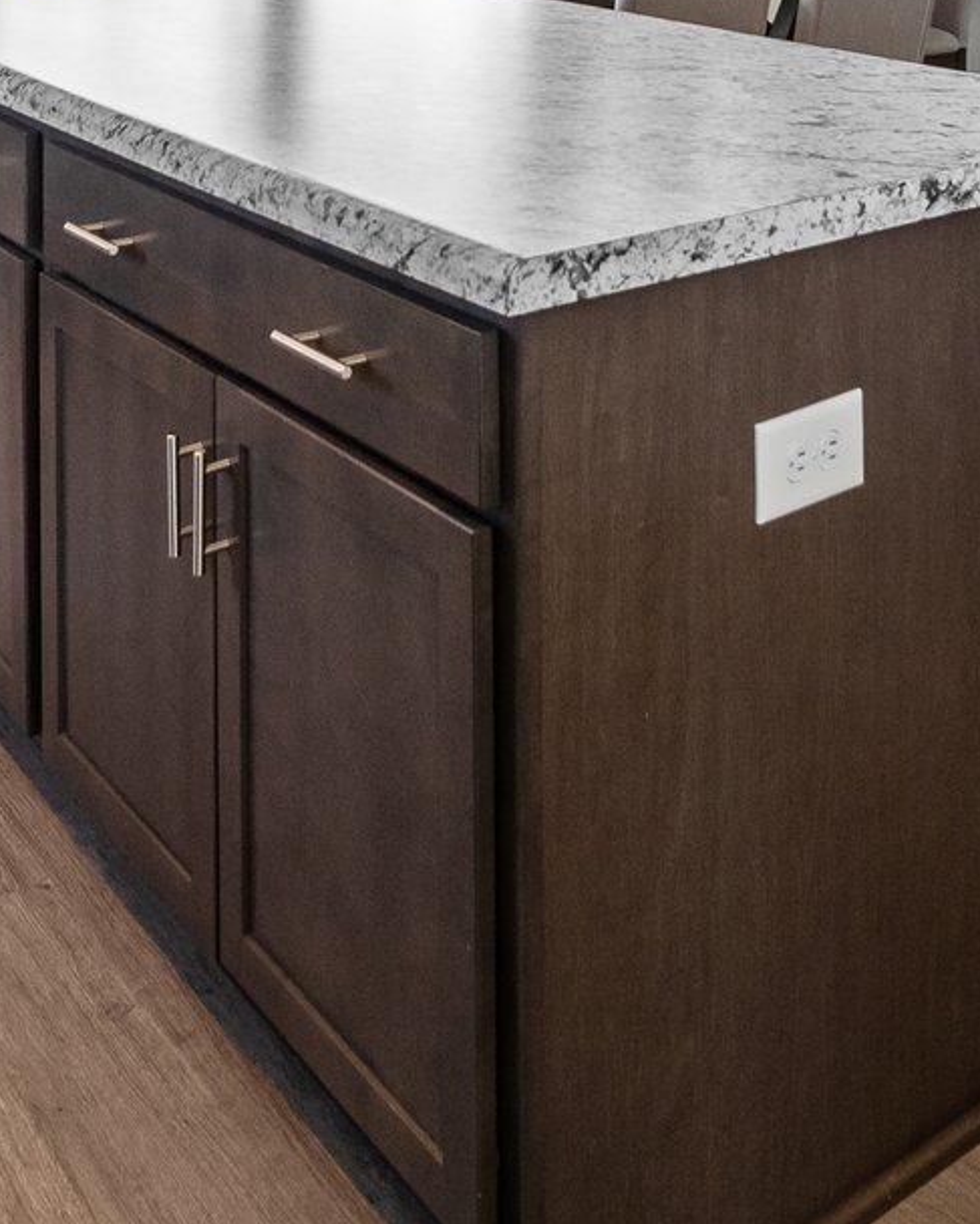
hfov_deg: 32.8
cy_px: -286
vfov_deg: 32.4
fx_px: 1666
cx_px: 513
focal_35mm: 46
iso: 400
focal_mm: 7
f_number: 4
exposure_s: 1/50
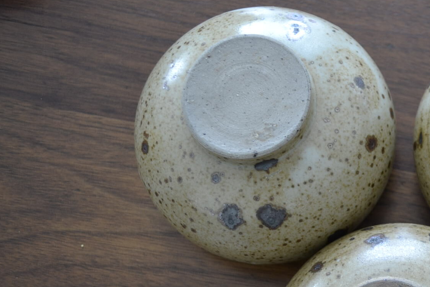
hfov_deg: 25.8
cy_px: 244
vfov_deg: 18.2
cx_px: 441
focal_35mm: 74
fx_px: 884
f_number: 4
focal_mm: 24
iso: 400
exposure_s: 1/60
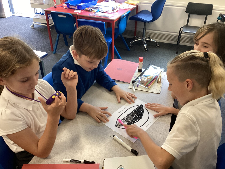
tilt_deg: -32.8
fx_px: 201
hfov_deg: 58.4
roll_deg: -0.6
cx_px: 112
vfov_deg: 45.4
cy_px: 84
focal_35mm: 31
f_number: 2.4
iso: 100
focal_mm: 3.3
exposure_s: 1/60
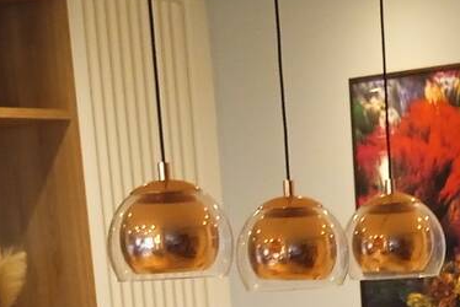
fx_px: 1432
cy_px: 573
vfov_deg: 11.3
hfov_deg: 18.1
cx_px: 342
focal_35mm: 112
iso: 386
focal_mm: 3.43
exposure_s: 1/20
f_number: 2.2
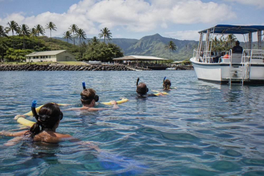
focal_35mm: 35
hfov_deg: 54.5
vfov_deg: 37.8
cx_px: 132
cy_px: 88
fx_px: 257
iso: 200
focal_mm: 35
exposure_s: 1/800
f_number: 7.1
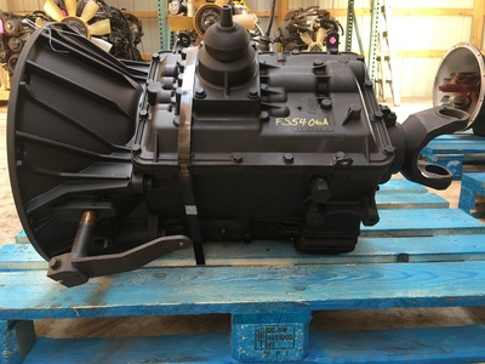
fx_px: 406
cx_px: 242
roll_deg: +0.5
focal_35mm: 29
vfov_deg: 48.2
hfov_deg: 61.7
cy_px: 182
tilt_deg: -15.3
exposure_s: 1/15
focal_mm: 4.15
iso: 32
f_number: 2.2
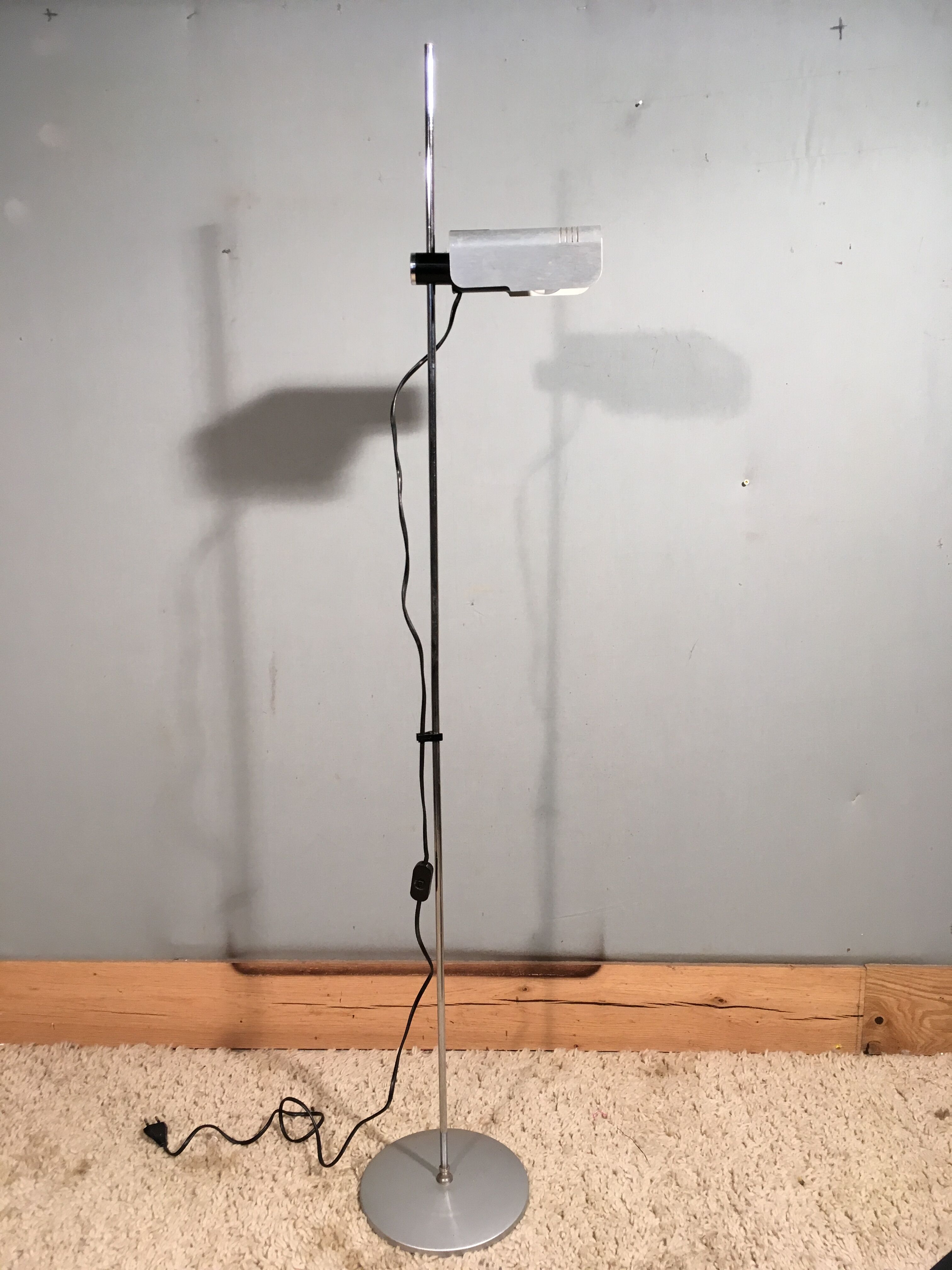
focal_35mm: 29
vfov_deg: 61.7
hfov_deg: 48.2
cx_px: 476
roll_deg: +1.3
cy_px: 635
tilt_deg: -12.4
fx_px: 1063
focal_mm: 4.15
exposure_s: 1/33
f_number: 2.2
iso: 40
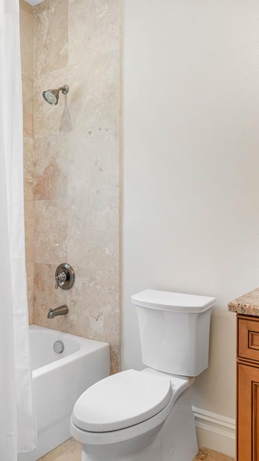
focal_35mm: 29
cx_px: 162
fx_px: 354
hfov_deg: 39.9
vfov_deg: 66.0
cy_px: 219
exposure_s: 1/200
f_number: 8
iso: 800
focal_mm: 16
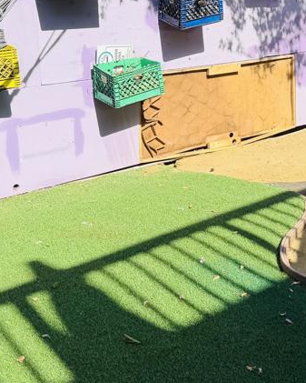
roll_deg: -1.3
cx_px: 286
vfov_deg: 32.8
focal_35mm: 57
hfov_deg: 25.7
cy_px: 136
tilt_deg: -13.2
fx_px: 645
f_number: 1.78
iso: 80
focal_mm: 6.76
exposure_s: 1/3279
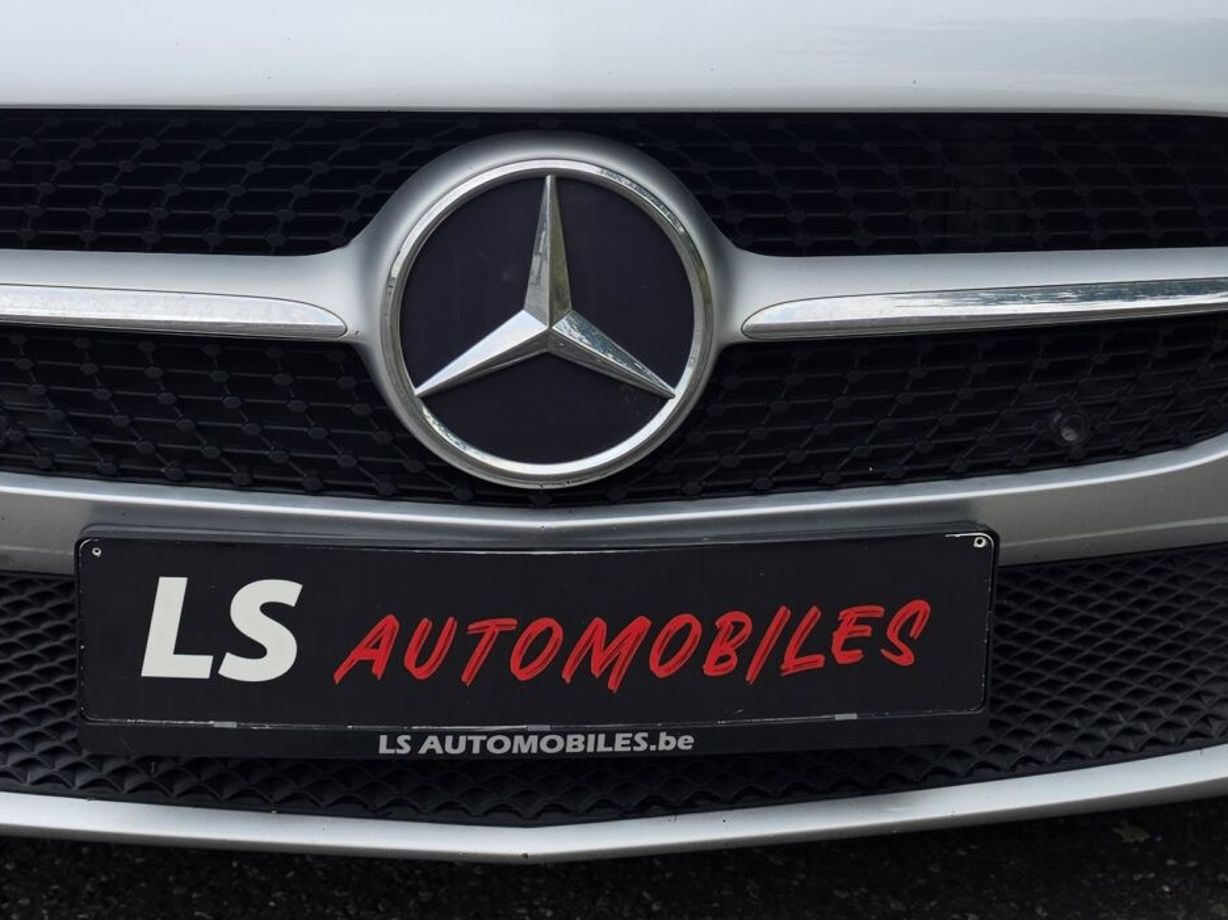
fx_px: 2235
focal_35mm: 63
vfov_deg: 22.9
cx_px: 428
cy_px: 152
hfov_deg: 30.5
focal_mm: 6.5
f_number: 1.4
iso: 64
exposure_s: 1/2105
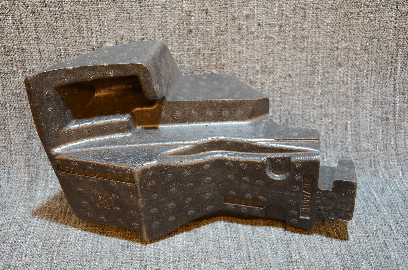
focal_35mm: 48
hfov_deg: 41.2
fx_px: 543
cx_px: 204
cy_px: 135
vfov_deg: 28.0
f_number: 6.3
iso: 2500
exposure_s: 1/50
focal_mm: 32
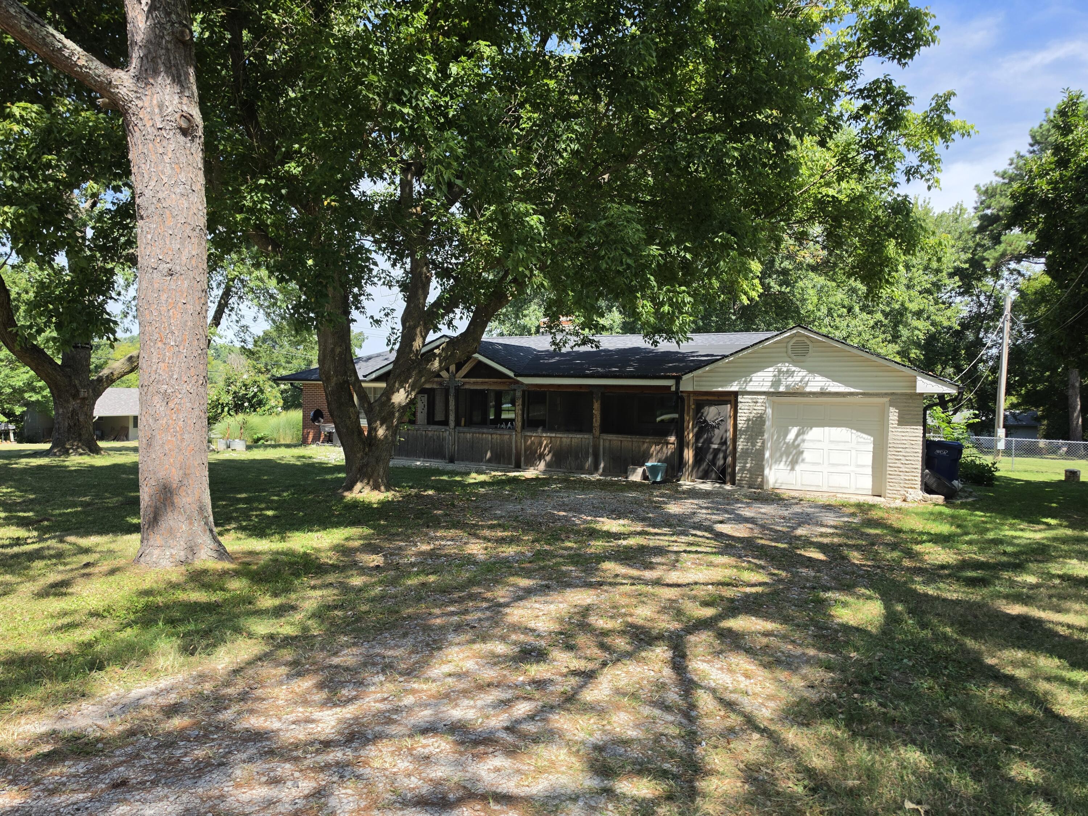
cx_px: 544
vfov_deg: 58.9
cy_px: 408
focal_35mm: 23
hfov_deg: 73.9
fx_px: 723
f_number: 1.4
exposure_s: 1/2752
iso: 64
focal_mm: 6.5
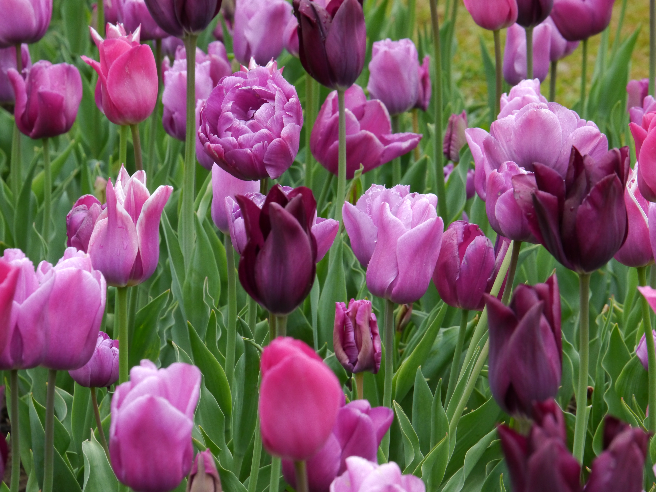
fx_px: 5688
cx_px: 328
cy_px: 246
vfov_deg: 5.0
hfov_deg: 6.6
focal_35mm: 300
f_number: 10
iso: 800
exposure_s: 1/160
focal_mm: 150
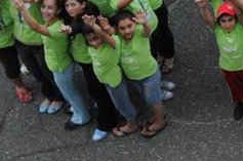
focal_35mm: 149
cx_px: 402
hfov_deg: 12.8
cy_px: -119
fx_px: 1005
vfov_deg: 8.8
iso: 400
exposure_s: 1/80
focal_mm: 23
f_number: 7.1
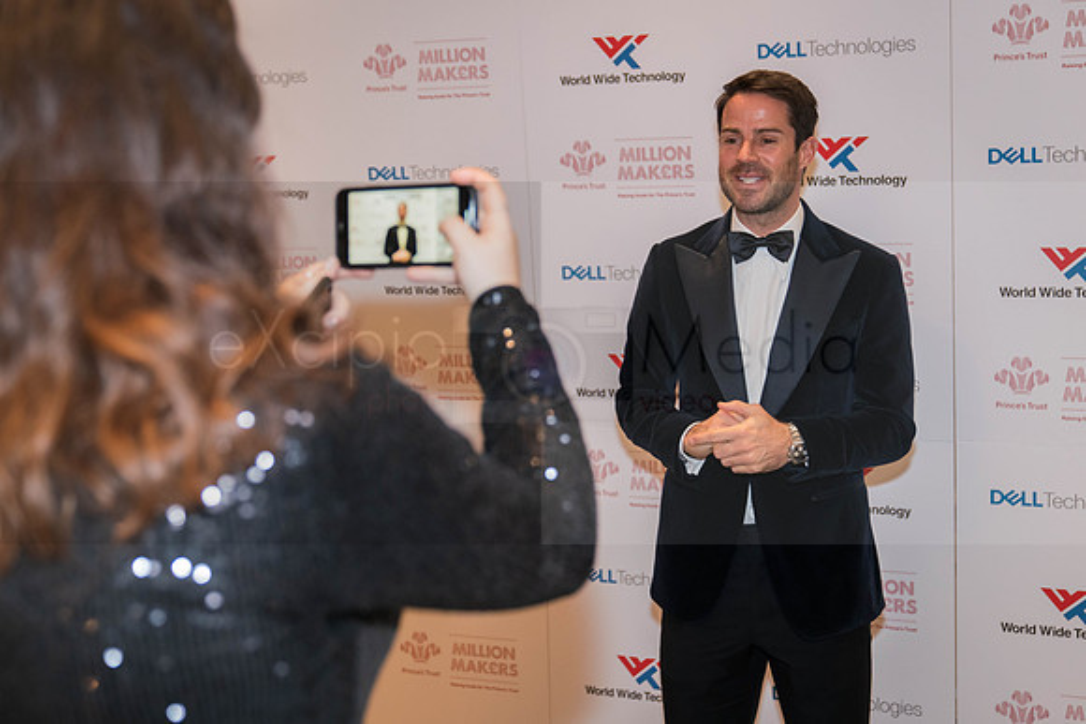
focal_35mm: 46
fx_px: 1380
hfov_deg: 42.8
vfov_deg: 29.4
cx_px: 621
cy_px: 310
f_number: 2.8
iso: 3200
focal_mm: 40
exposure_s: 1/80
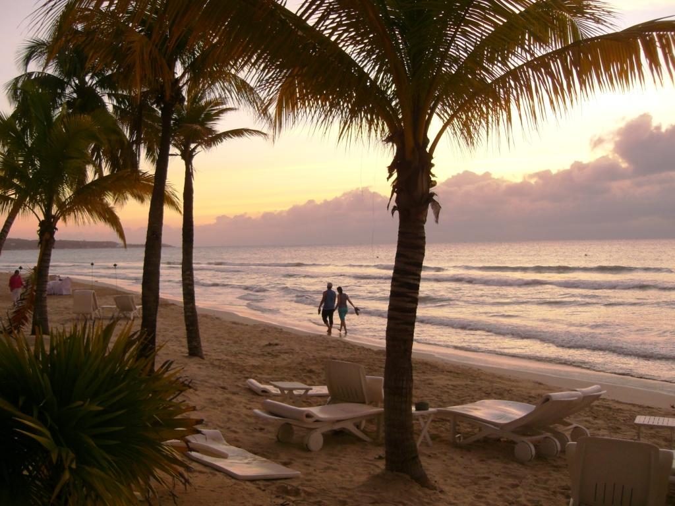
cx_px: 338
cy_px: 253
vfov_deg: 37.7
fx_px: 741
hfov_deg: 49.0
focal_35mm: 38
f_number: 3.1
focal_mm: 6.3
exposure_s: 1/80
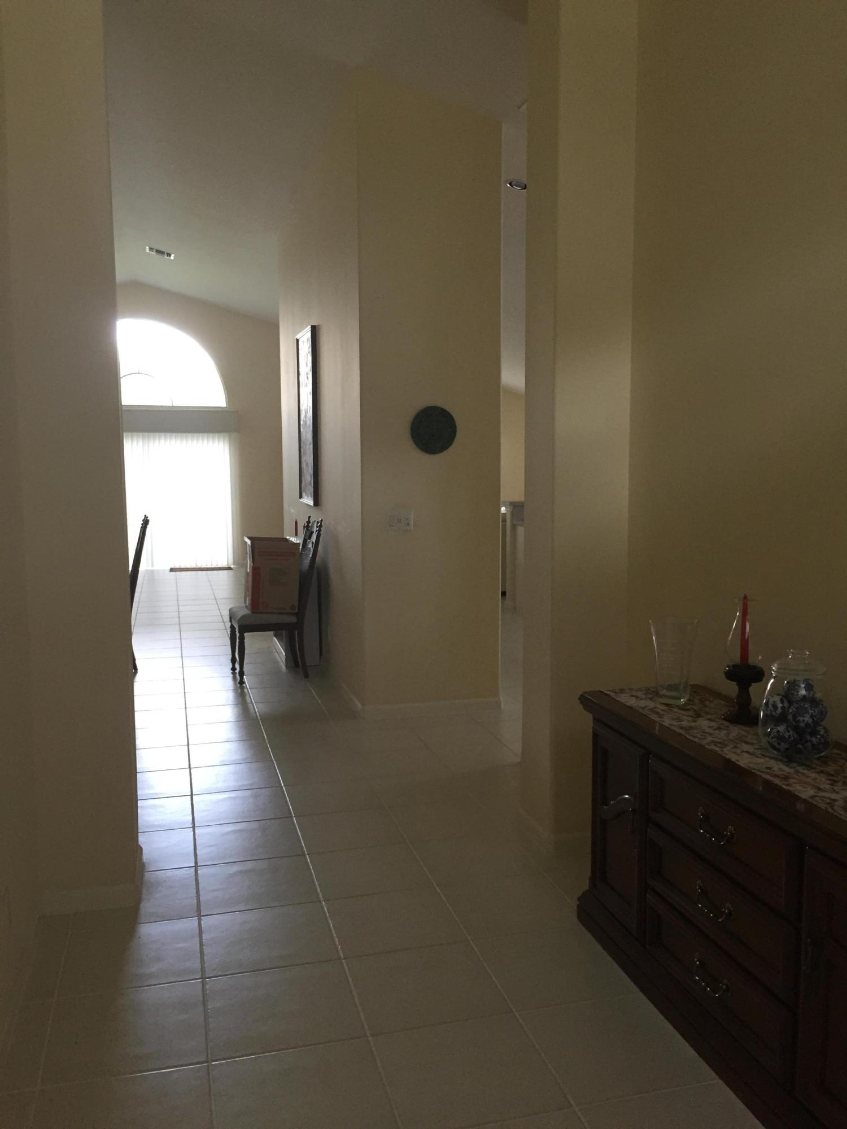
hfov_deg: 48.2
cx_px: 424
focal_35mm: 29
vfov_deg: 61.7
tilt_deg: -6.2
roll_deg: +0.0
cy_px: 564
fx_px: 946
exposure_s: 1/30
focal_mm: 4.15
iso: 125
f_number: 2.2
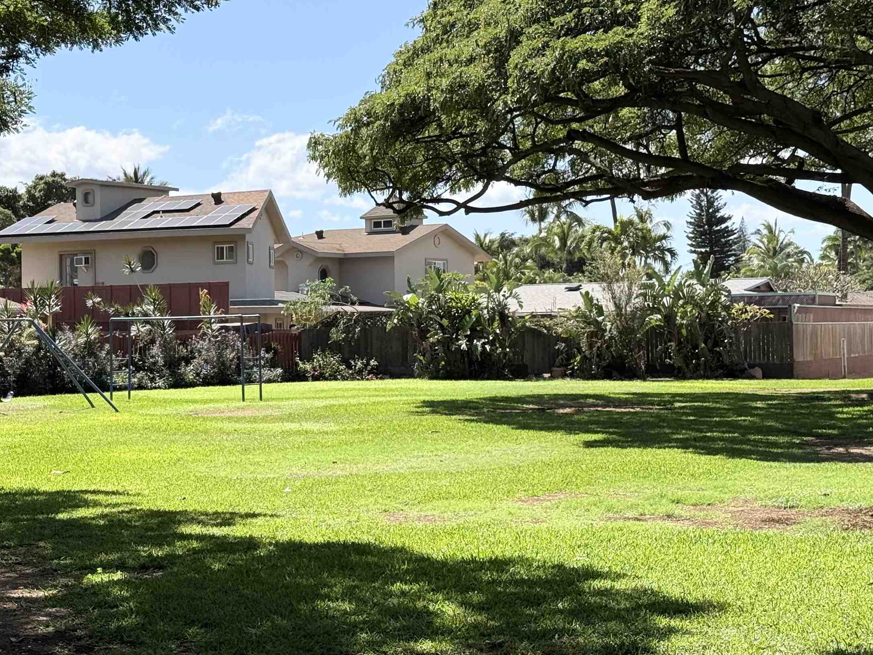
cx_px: 357
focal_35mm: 68
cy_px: 296
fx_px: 1715
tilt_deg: +1.9
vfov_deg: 21.6
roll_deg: +0.7
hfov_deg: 28.5
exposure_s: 1/4098
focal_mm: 6.76
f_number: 1.78
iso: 80
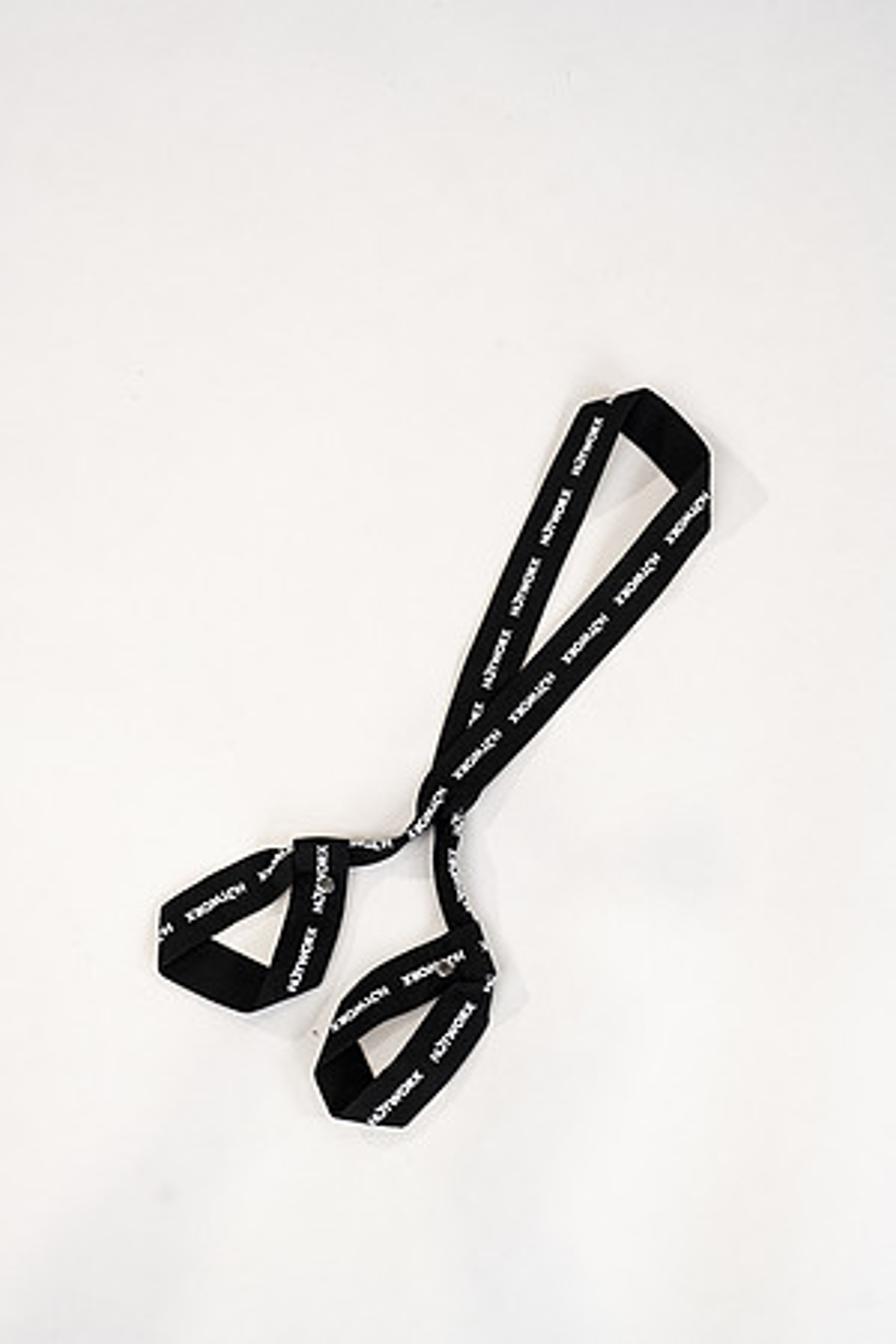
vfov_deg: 39.6
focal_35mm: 50
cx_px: 448
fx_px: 1867
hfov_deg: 27.0
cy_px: 672
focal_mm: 50
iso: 200
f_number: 5.6
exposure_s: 1/125
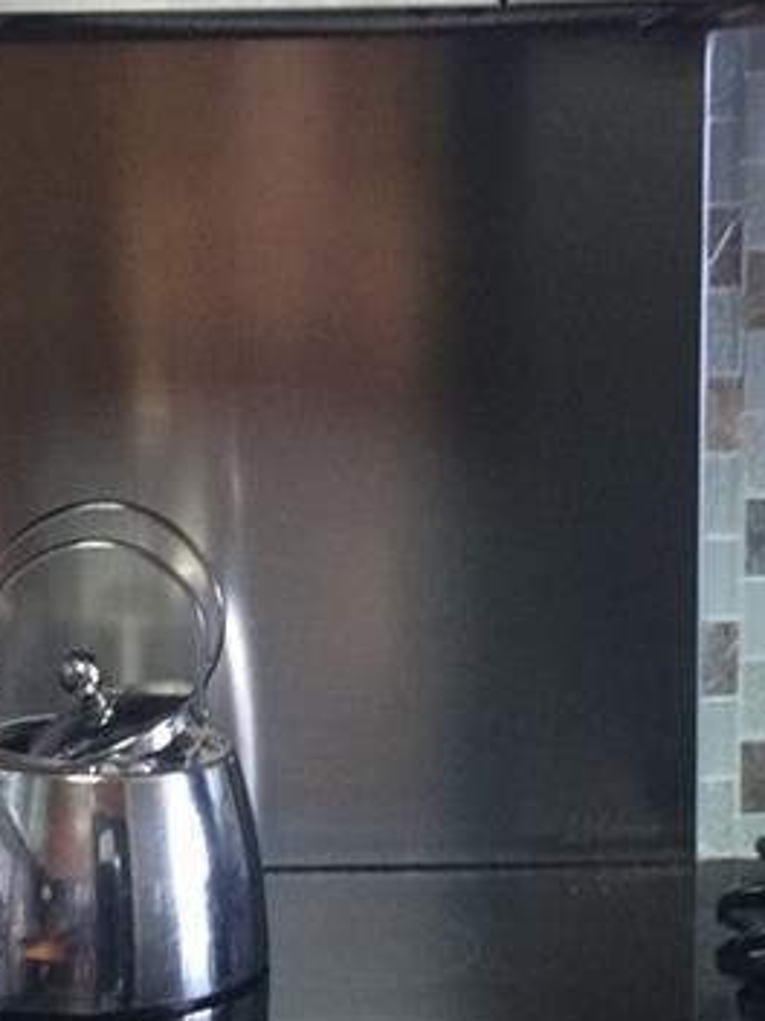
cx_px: 217
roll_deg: +1.6
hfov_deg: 14.9
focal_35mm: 99
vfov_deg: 19.8
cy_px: 690
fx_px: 2917
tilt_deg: -12.8
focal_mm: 4.15
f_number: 2.2
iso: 125
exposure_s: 1/30
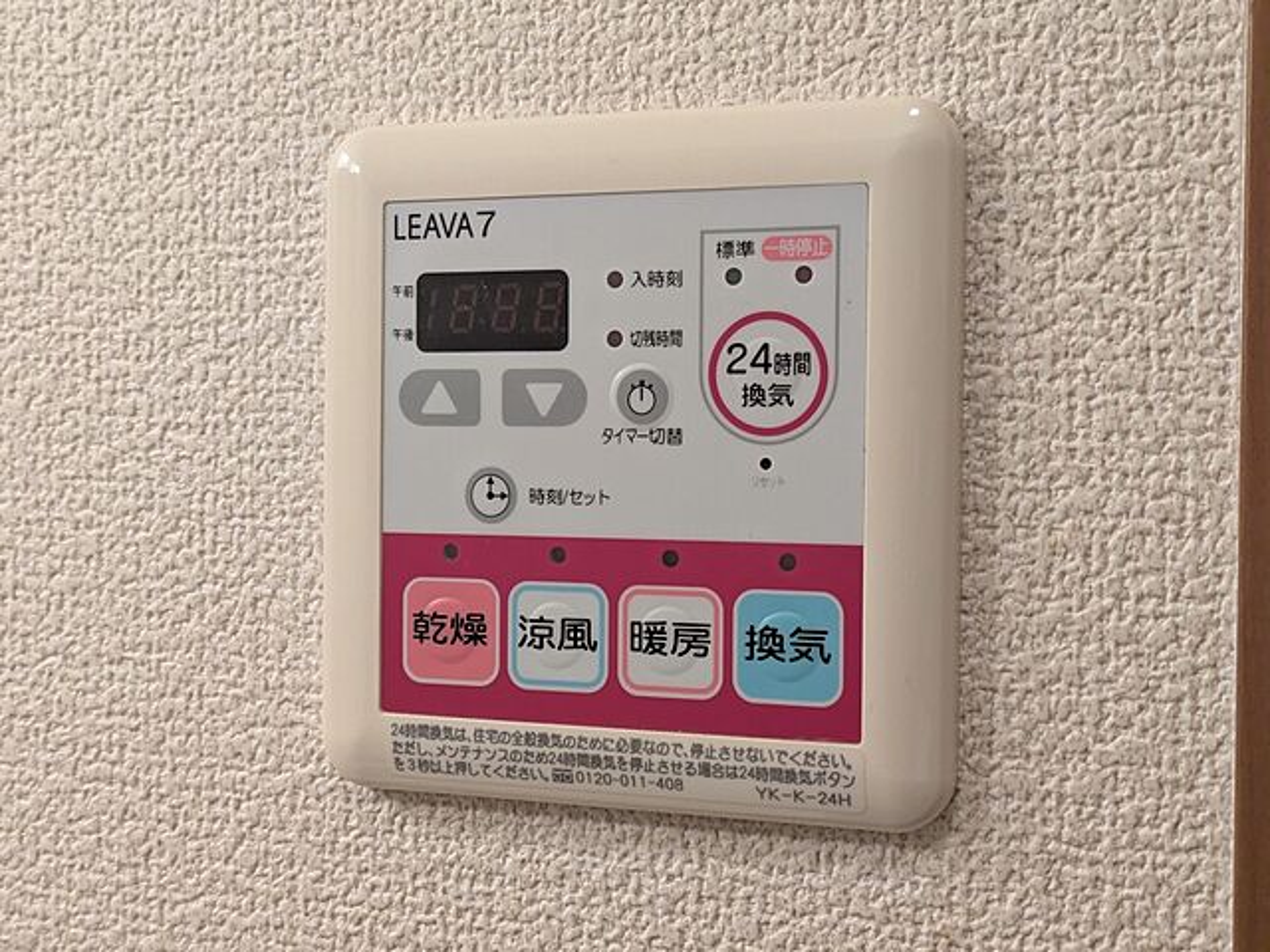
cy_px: 476
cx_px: 635
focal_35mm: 51
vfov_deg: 28.6
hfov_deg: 37.5
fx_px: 1871
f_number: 1.89
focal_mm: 5.43
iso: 504
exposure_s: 1/120
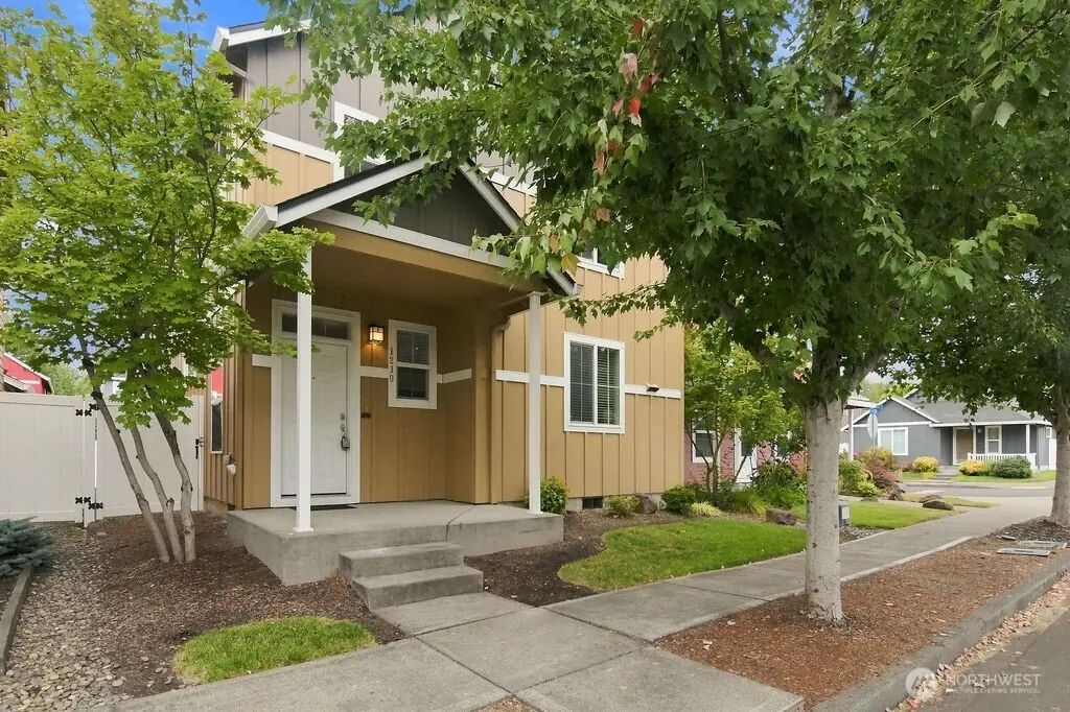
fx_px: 505
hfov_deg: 93.3
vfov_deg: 70.4
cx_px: 535
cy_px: 356
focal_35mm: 17
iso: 4000
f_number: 10
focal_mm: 11.5
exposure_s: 1/640
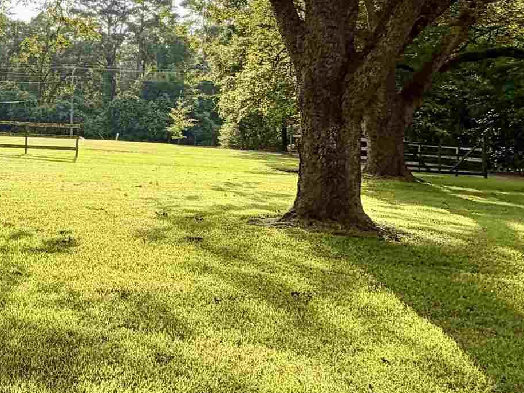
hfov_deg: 35.0
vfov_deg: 30.4
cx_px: -45
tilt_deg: +3.3
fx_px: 711
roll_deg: -2.6
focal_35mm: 47
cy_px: 99
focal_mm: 2.22
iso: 40
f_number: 2.2
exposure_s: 1/770
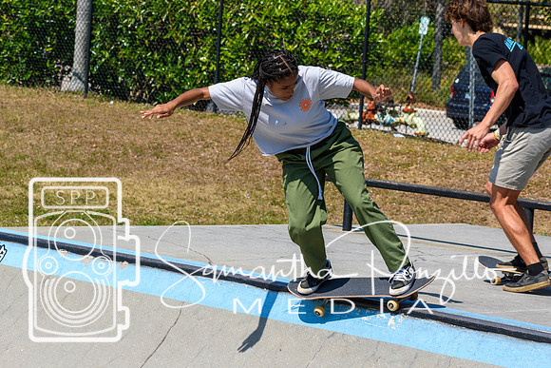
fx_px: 2411
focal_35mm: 158
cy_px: 184
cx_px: 276
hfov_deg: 13.0
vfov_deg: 8.7
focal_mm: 105
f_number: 8
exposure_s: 1/1000
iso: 200
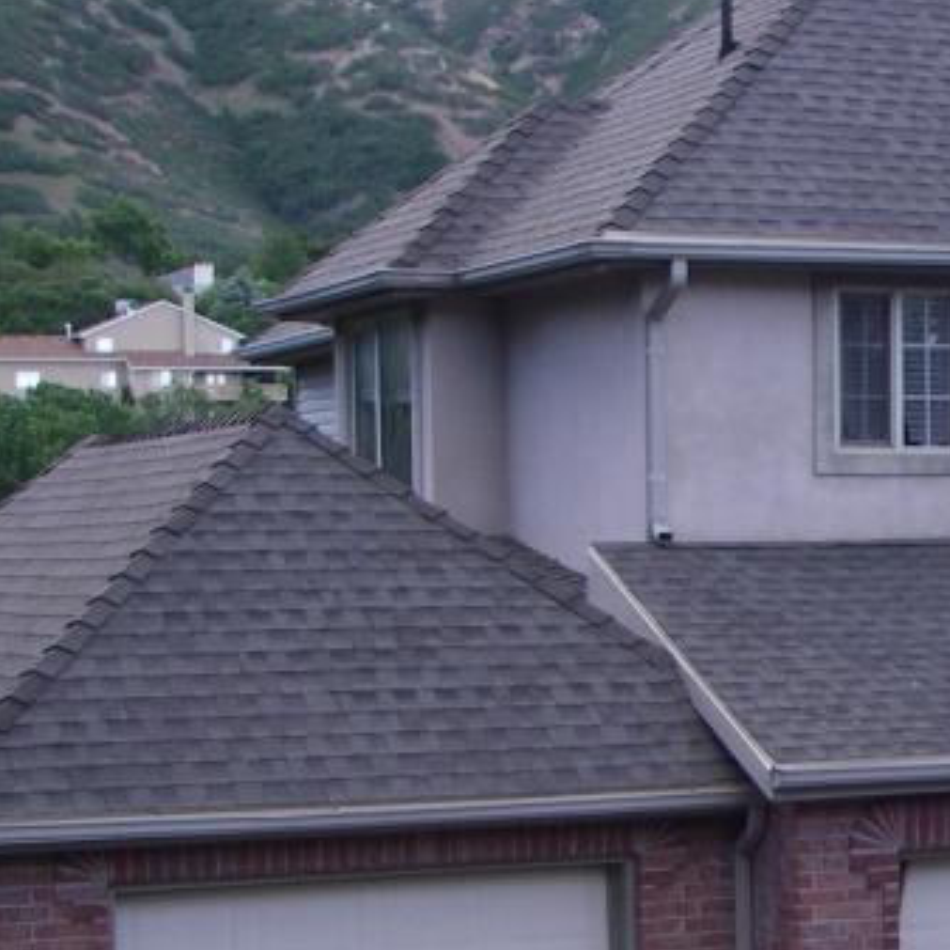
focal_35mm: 102
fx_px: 3167
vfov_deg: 17.0
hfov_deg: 16.1
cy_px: 660
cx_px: 1254
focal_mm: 6.3
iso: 80
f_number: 3.3
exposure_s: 1/80
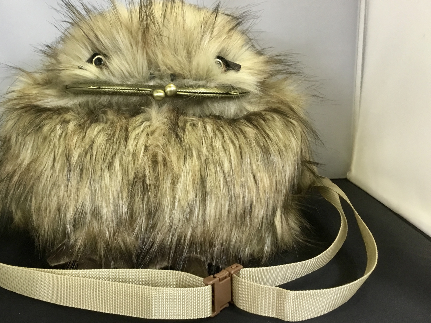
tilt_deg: -11.4
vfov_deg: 37.6
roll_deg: +1.6
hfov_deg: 48.7
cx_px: 171
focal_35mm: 38
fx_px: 473
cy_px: 138
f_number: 2.4
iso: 80
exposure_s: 1/30
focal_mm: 3.3
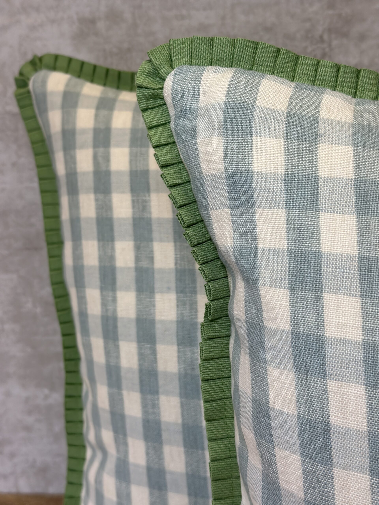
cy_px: 252
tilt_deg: -18.2
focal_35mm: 48
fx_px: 701
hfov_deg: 30.3
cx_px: 190
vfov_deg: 39.7
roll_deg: +1.9
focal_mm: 6.86
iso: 80
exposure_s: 1/390
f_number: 1.78
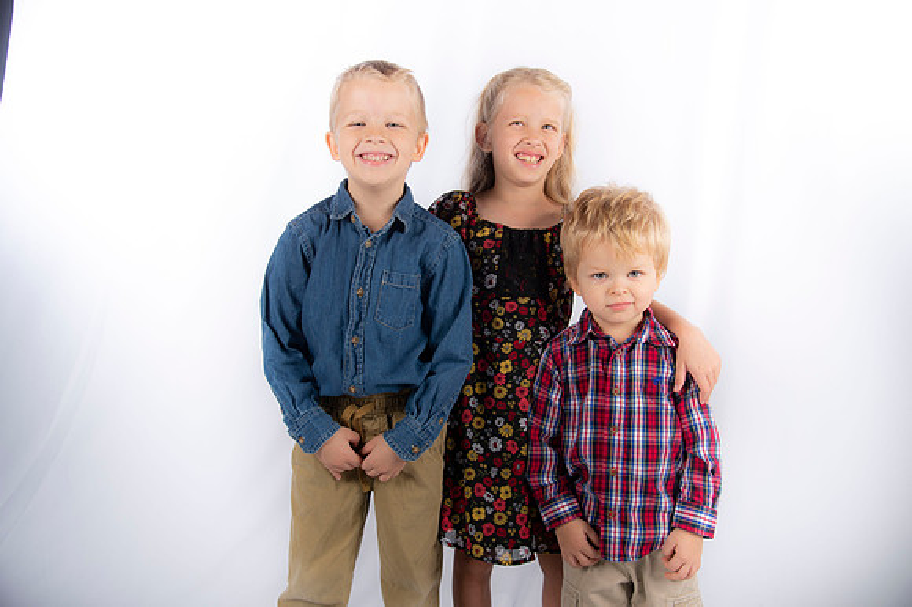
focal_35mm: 38
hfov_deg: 50.7
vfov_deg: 35.0
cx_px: 456
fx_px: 962
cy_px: 304
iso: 100
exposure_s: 1/200
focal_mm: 38
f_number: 5.6
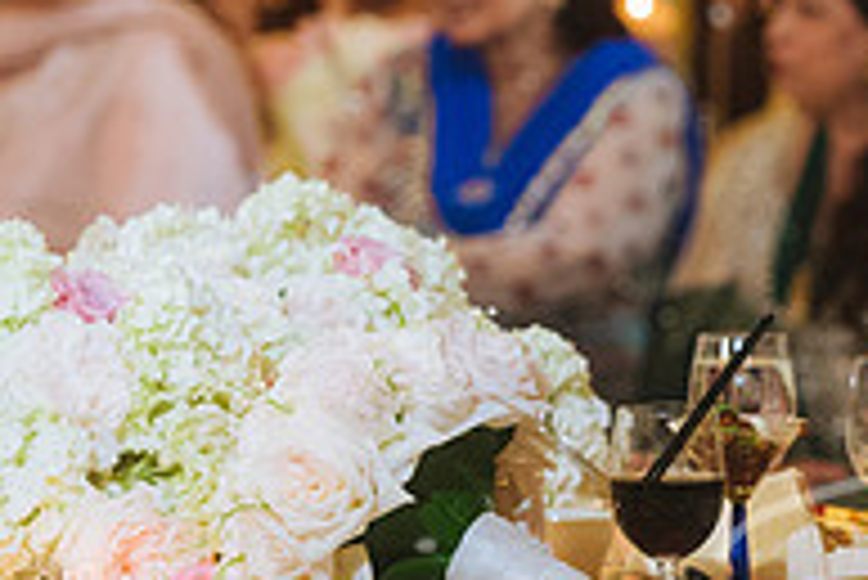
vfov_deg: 3.0
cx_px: 1160
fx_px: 11220
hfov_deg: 4.4
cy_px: 128
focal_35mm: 465
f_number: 2.8
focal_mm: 155
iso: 2000
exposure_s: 1/160
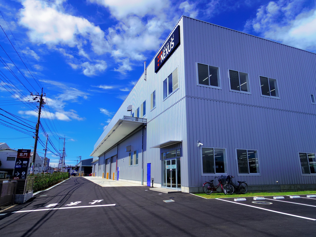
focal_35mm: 23
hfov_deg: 73.9
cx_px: 158
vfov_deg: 58.9
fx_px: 210
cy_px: 118
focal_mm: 5
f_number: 4
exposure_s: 1/800
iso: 100
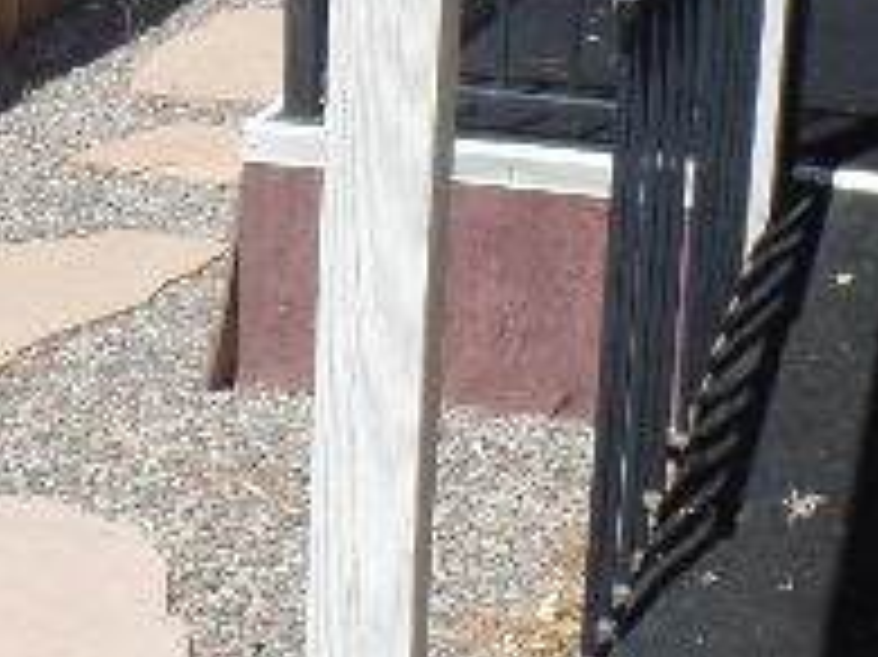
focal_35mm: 121
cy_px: 158
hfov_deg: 16.1
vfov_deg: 12.2
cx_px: 135
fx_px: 3067
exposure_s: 1/1000
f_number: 3.5
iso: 80
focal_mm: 4.1
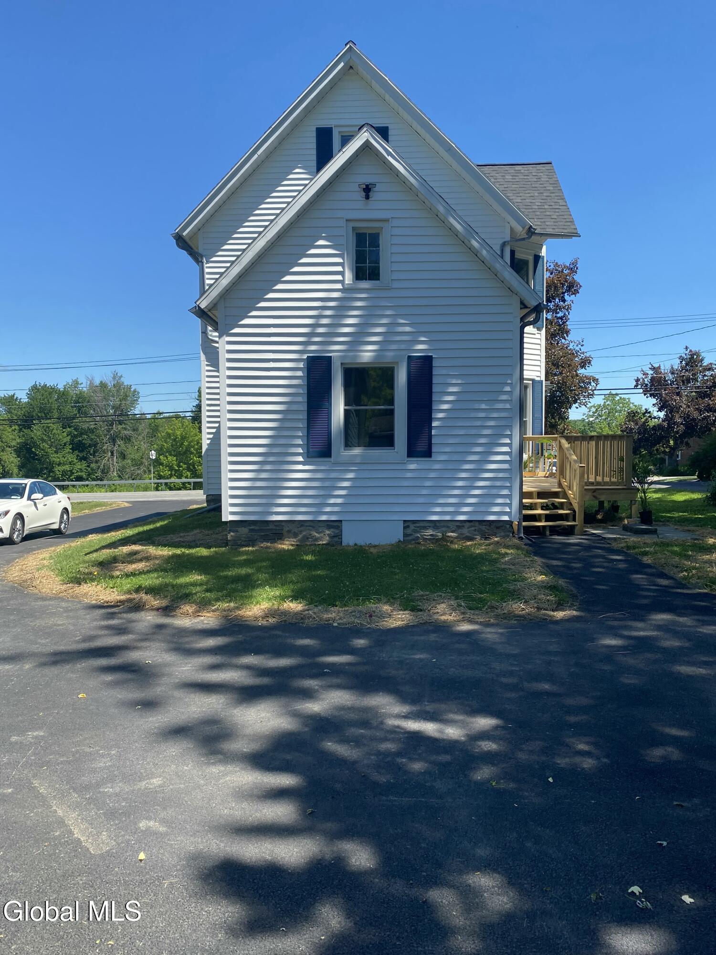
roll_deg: +0.9
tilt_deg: -1.3
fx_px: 717
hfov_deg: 53.1
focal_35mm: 26
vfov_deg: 67.3
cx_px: 358
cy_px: 478
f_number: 1.8
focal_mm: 4.25
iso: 32
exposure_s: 1/1362
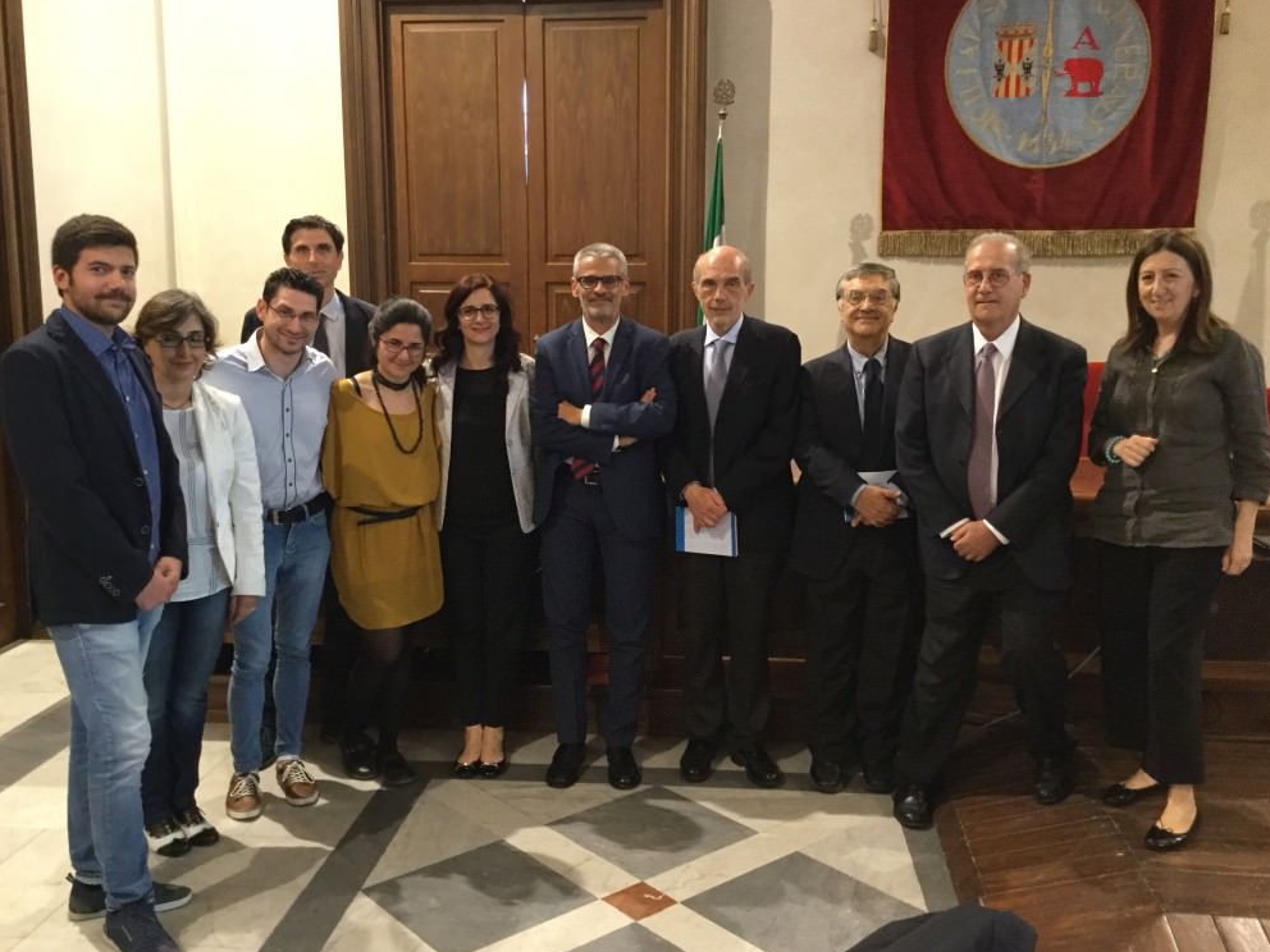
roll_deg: -0.9
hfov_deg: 56.8
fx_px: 1174
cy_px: 486
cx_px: 634
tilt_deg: -10.7
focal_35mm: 32
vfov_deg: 44.2
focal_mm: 3.3
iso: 200
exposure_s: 1/17
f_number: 2.4
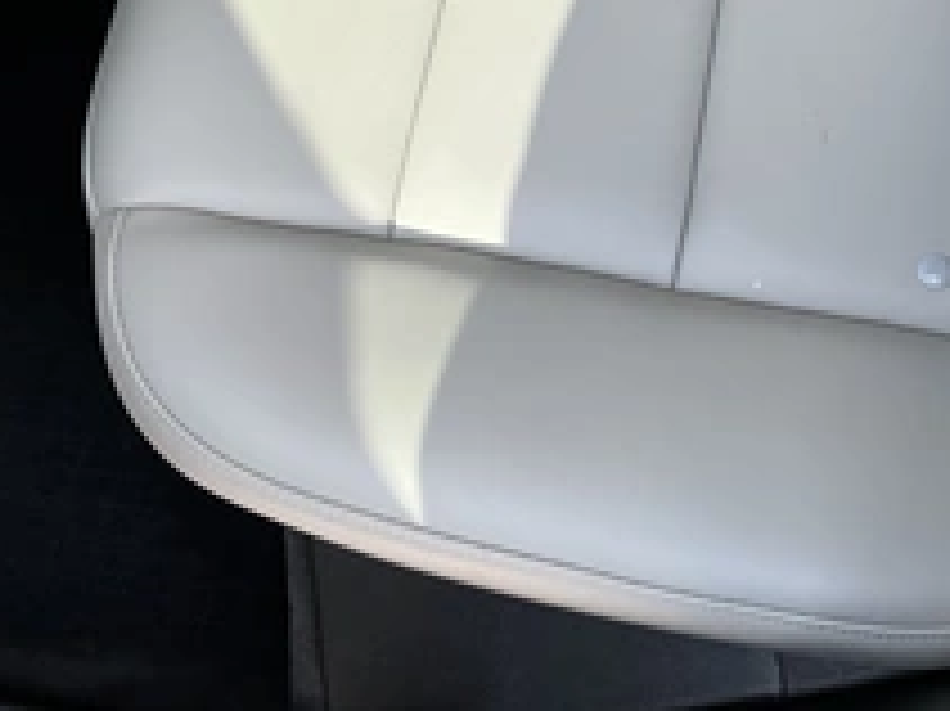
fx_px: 1454
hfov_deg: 35.8
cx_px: 639
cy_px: 63
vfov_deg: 26.5
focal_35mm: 53
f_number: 1.8
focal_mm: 3
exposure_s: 1/122
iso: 32
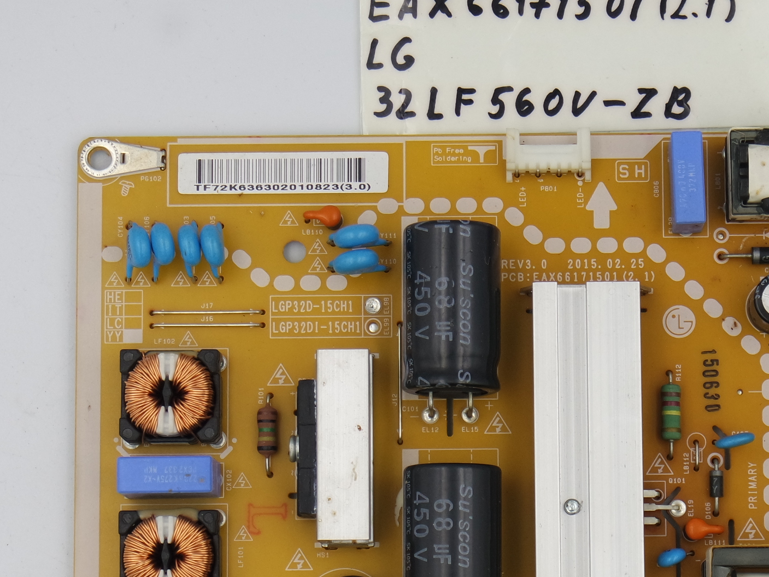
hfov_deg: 16.3
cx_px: 563
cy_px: 443
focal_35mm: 120
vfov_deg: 12.3
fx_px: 2666
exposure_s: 1/125
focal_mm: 22
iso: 200
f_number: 5
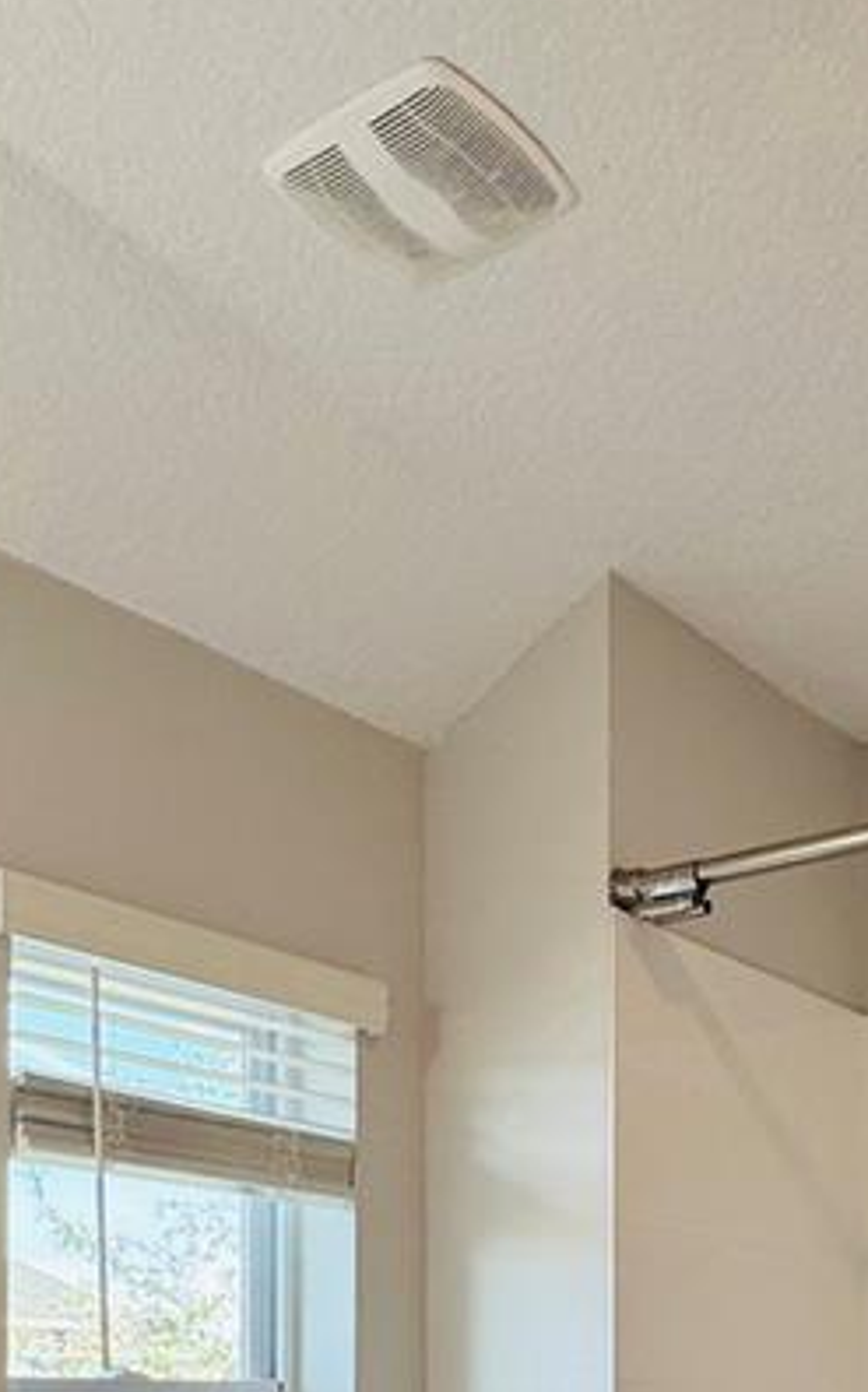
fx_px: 1706
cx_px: 576
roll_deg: +0.2
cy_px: 1378
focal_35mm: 45
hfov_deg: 28.4
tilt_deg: +1.4
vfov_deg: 39.4
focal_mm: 2.22
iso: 64
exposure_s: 1/120
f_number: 2.2
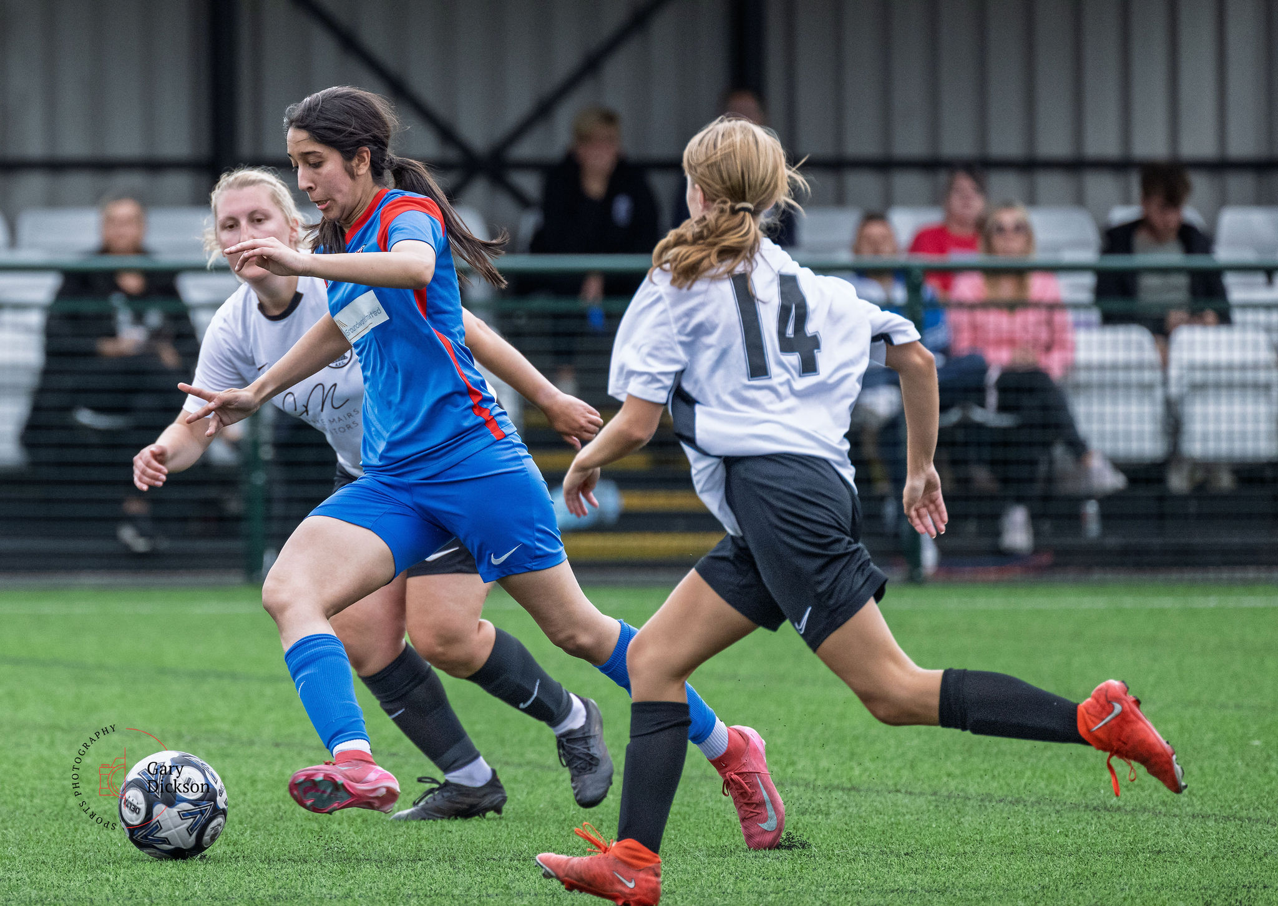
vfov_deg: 2.5
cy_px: 294
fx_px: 20405
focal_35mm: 564
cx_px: 360
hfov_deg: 3.6
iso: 2200
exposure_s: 1/1600
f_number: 5.6
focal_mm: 400
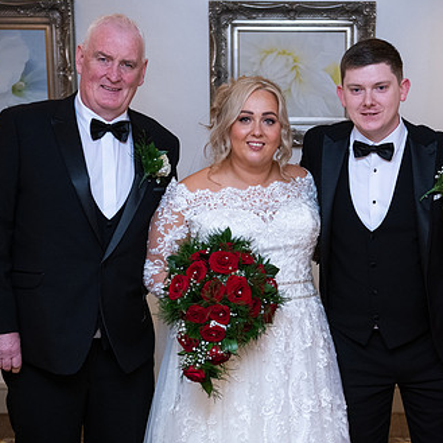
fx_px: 1042
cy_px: 234
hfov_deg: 23.9
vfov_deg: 24.0
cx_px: 295
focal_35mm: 72
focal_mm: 48
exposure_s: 1/160
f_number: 3.5
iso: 1000
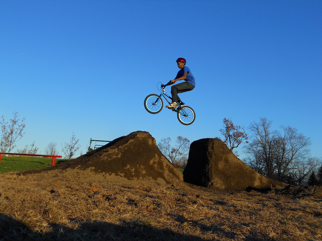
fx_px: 353
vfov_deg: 37.7
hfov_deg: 49.0
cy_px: 120
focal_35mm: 38
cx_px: 161
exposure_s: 1/500
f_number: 3.9
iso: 80
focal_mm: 6.9
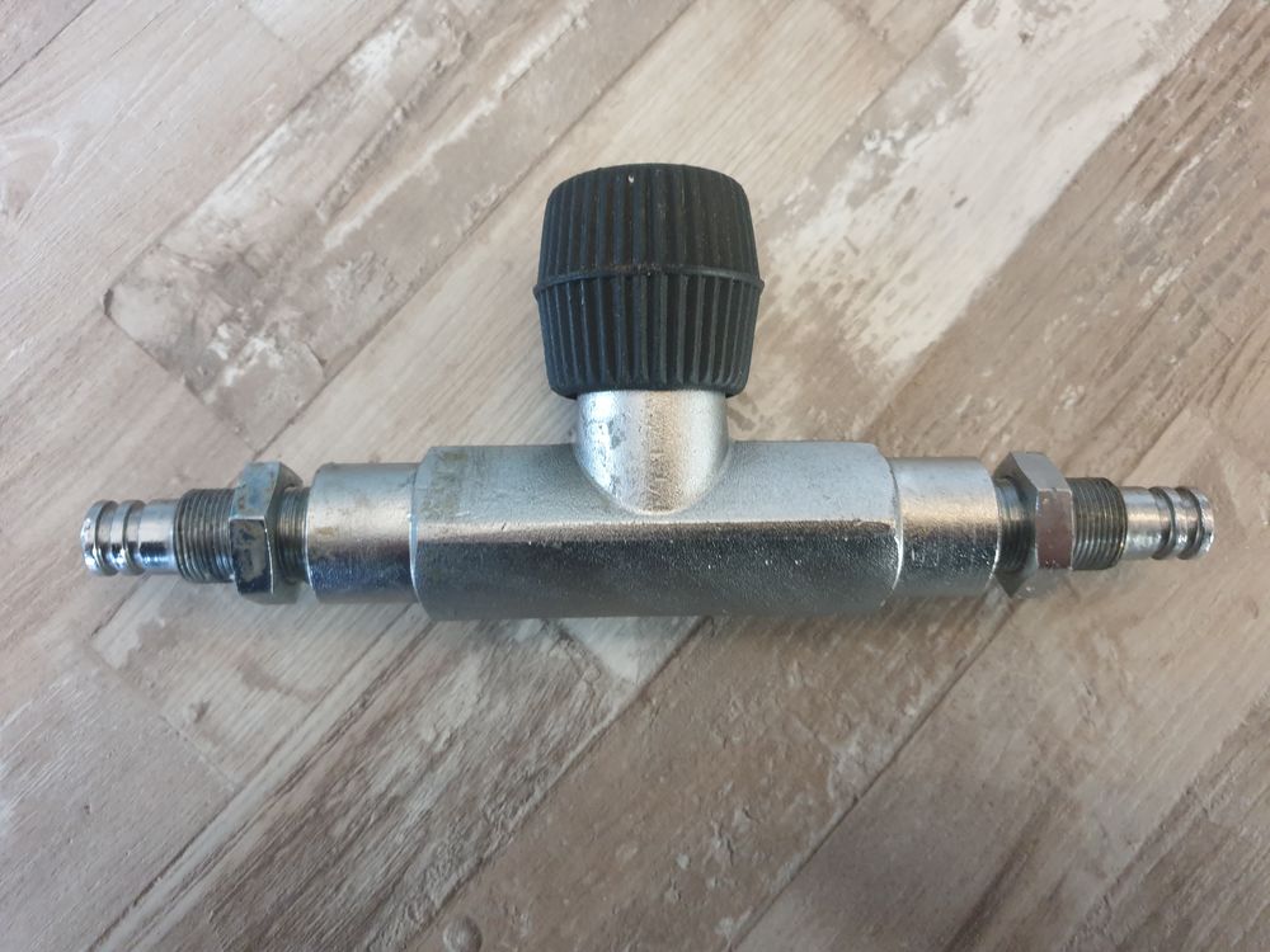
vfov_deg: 53.1
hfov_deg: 67.3
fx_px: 954
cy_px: 476
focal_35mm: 26
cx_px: 635
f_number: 1.5
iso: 250
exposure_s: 1/17
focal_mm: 4.3
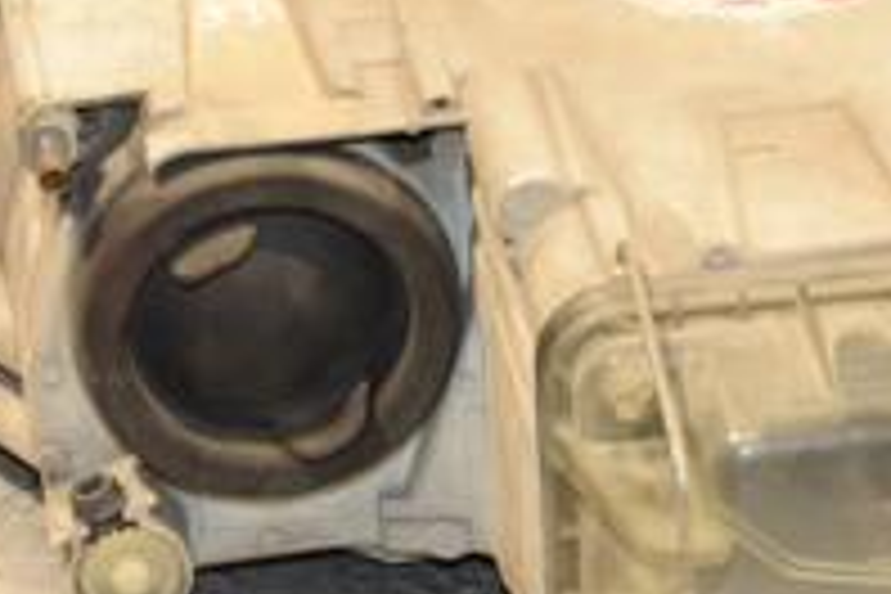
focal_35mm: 205
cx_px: 526
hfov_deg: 10.1
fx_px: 5061
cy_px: 310
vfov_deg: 6.7
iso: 800
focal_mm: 45
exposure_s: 1/200
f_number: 6.3
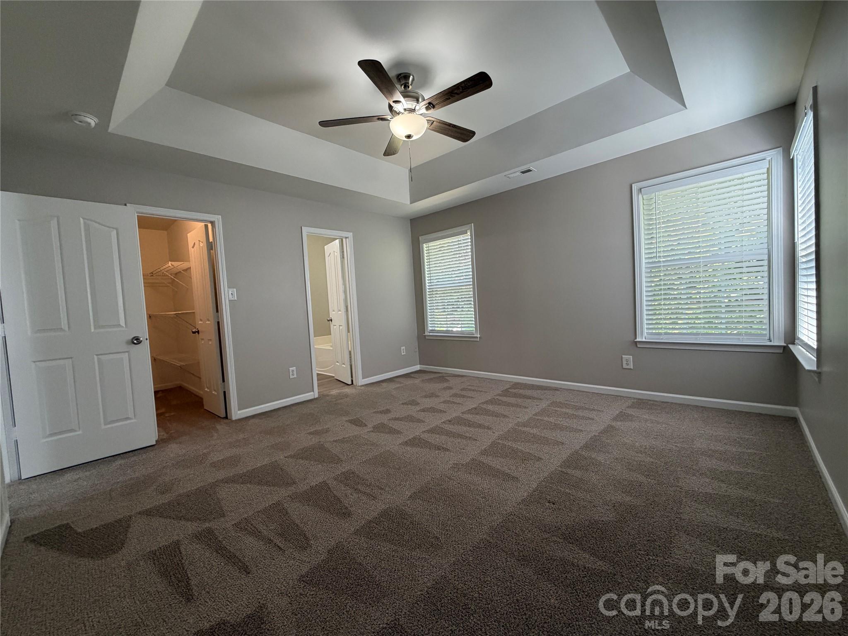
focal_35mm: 14
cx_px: 424
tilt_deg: -2.7
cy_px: 318
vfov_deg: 85.7
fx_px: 343
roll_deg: +3.9
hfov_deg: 102.1
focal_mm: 2.22
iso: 200
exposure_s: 1/120
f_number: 2.2
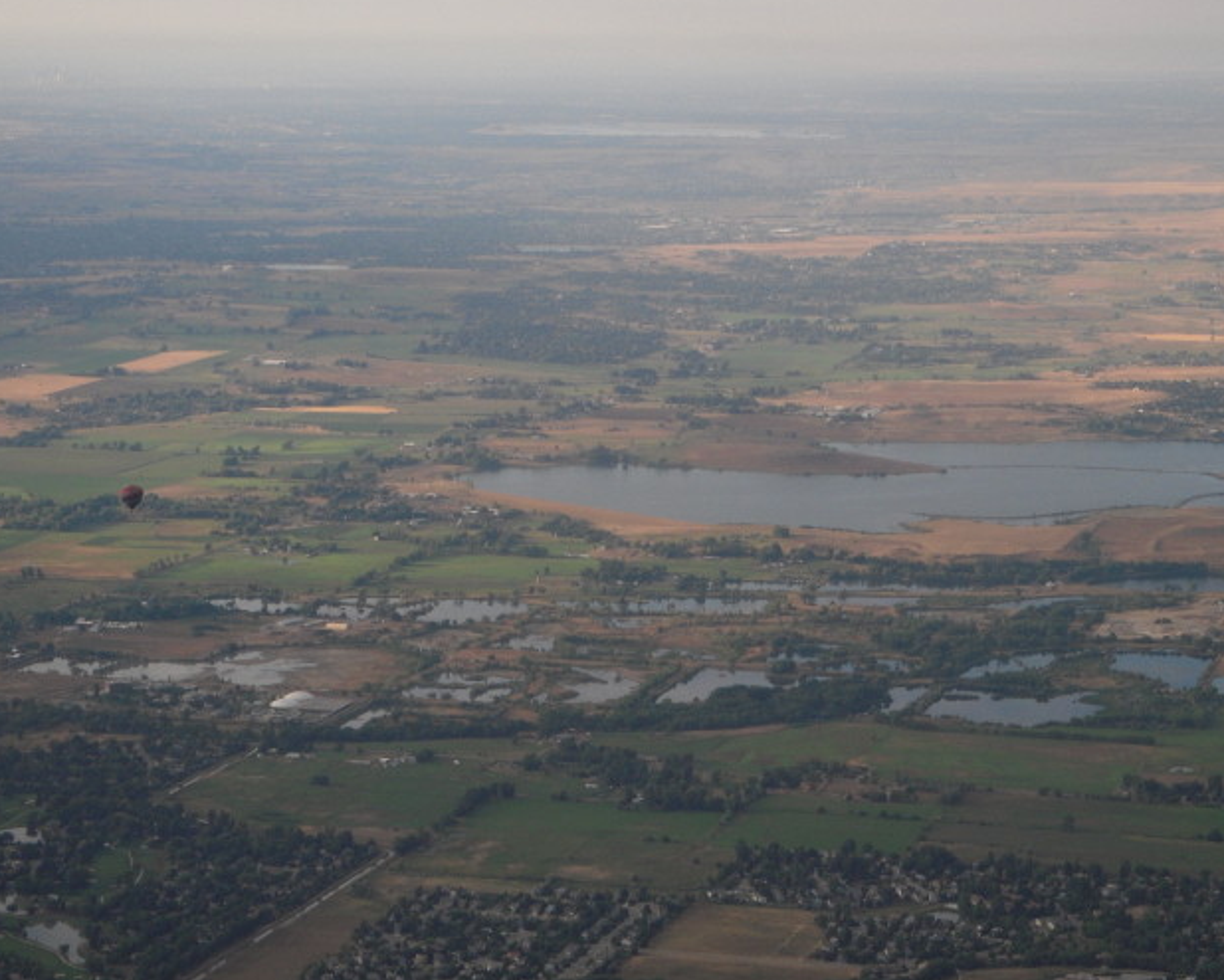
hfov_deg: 19.9
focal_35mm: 96
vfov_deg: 16.0
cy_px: 422
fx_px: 3479
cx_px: 782
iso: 100
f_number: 7.7
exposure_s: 1/160
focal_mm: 12.6
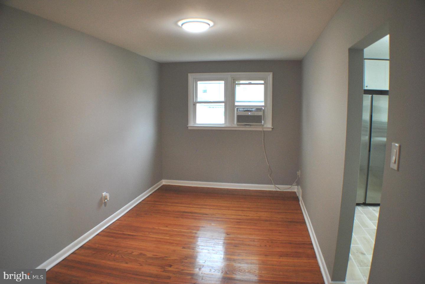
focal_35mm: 30
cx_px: 212
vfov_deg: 43.7
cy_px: 142
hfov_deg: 61.9
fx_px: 355
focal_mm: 20
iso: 400
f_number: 3.8
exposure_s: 1/50
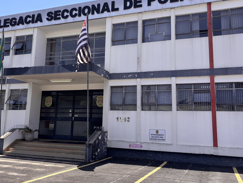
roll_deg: -2.4
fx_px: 267
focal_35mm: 38
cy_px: 76
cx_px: 91
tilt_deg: +12.3
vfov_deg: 37.6
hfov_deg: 48.5
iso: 50
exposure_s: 1/2933
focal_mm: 5.96
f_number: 1.6
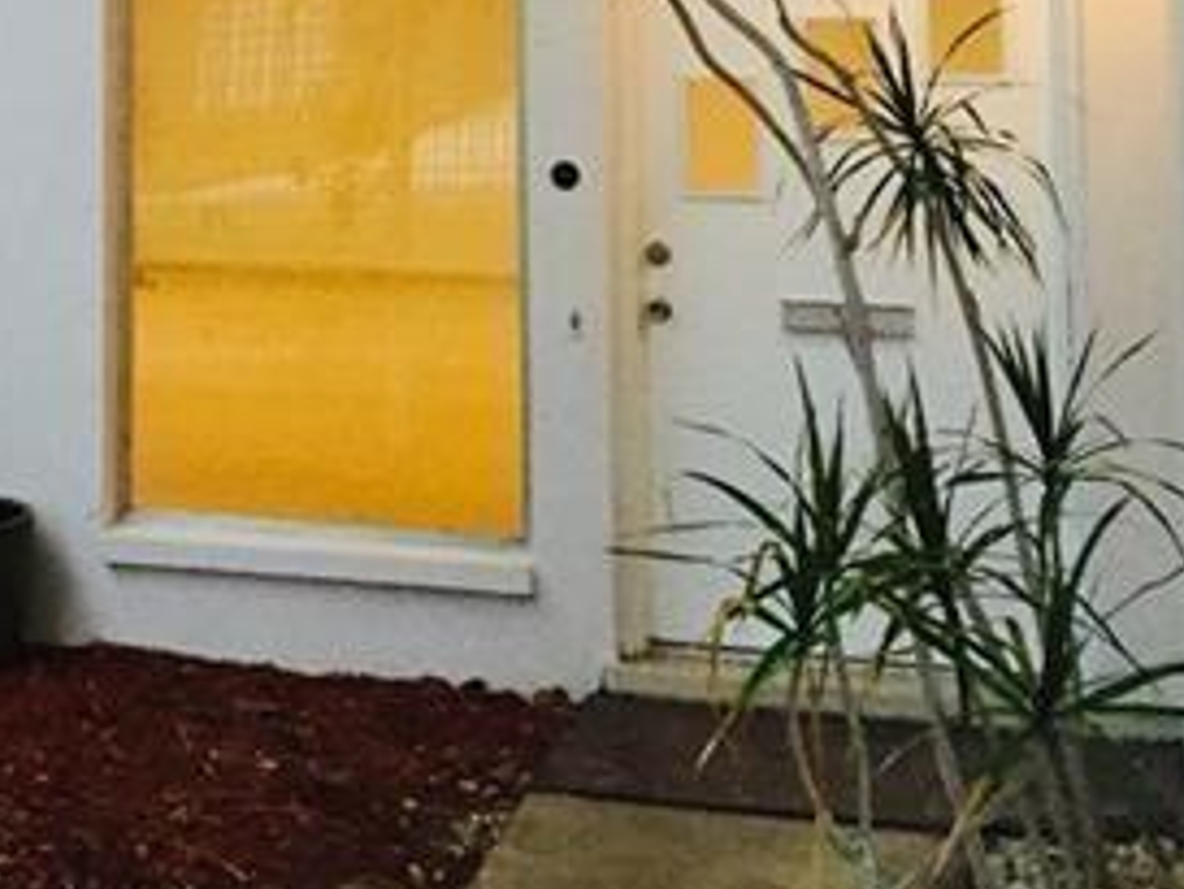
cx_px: -91
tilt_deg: +0.4
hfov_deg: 21.9
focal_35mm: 85
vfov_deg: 16.6
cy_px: -208
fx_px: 2909
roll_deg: +0.9
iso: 160
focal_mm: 4.15
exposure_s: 1/30
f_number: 2.2
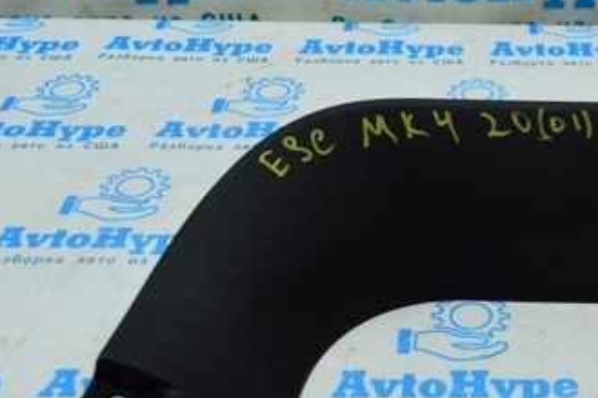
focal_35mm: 70
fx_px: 1162
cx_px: 520
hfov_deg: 27.9
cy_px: 219
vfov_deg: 19.4
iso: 6400
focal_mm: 24
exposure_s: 1/640
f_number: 6.3
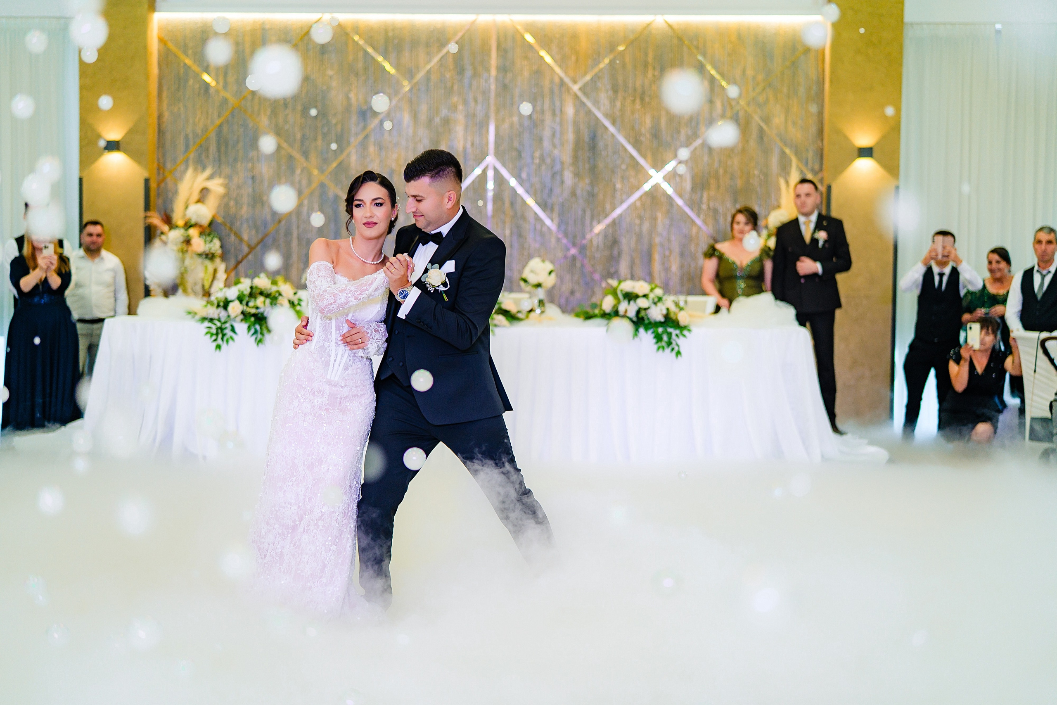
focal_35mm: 50
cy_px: 352
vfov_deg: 27.0
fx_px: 1468
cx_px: 528
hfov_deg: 39.6
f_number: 1.4
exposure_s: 1/250
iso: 320
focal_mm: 50
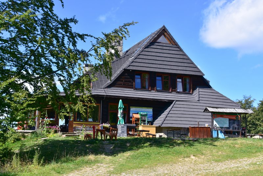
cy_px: 88
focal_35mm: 60
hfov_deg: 33.4
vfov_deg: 22.6
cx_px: 132
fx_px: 438
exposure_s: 1/180
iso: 100
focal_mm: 40
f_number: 6.7
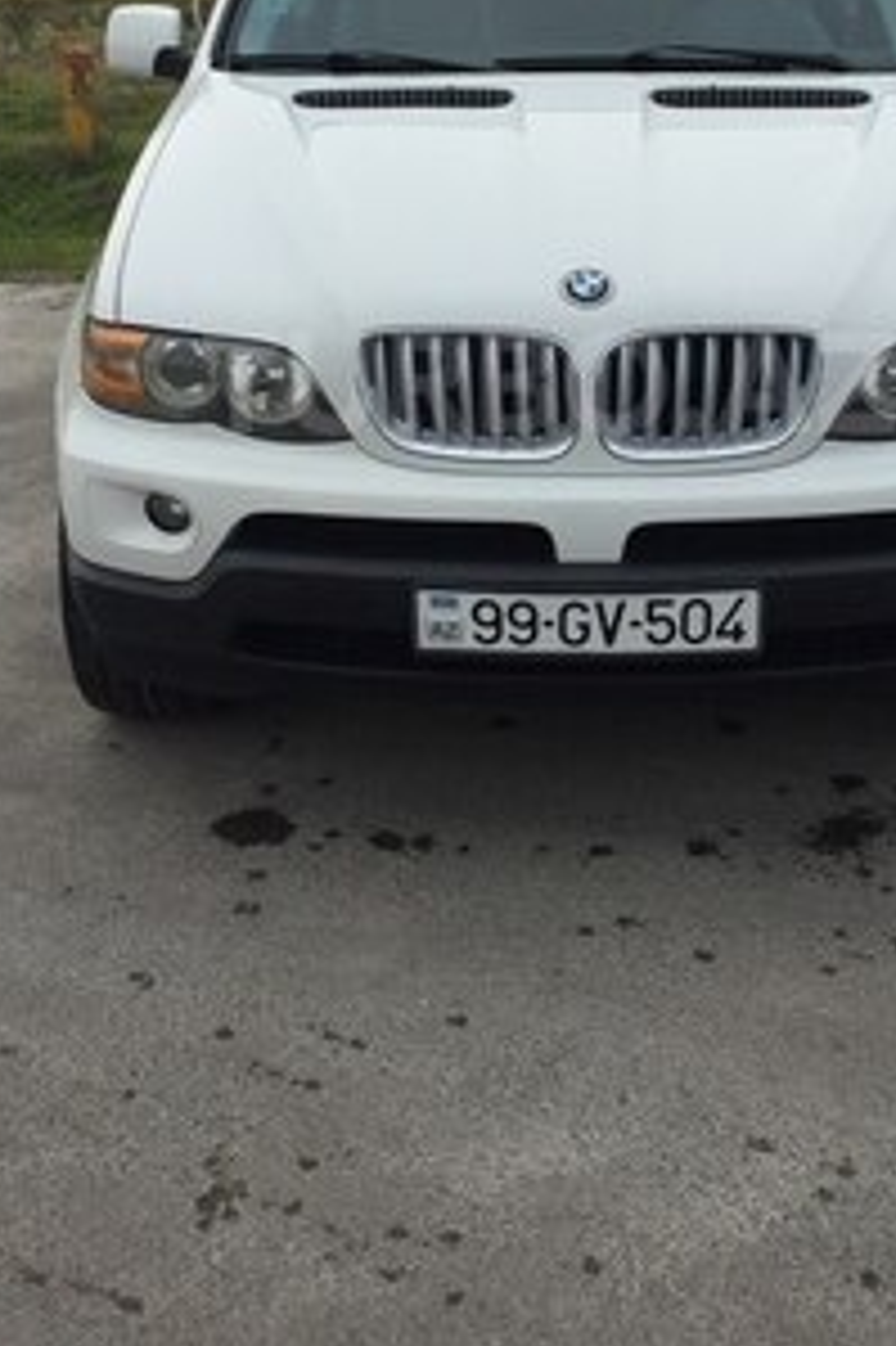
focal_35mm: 50
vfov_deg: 38.9
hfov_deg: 26.9
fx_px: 1869
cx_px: 549
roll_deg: +1.0
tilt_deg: -14.5
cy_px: 383
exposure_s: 1/860
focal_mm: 4.15
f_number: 2.2
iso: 32
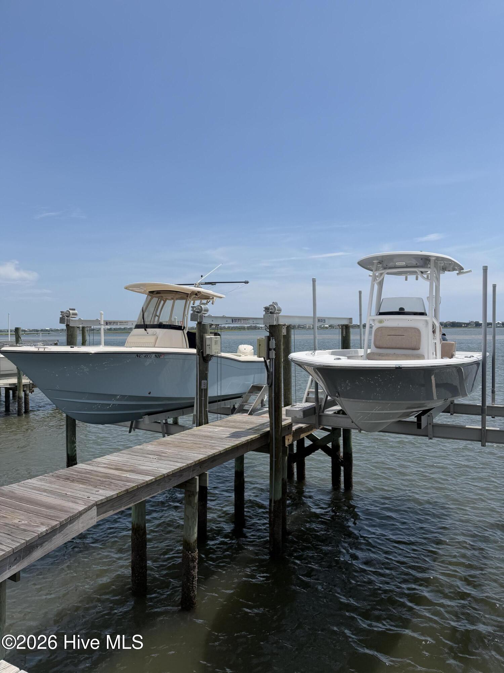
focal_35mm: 24
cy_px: 336
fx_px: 466
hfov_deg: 56.8
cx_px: 252
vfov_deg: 71.6
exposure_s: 1/8130
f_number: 1.78
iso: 80
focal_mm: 6.76
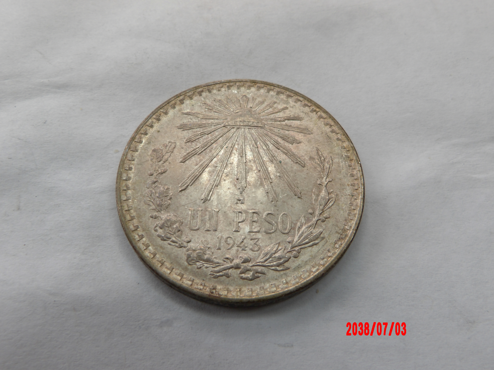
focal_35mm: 34
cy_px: 185
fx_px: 485
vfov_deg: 41.8
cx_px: 247
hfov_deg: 54.0
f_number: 4.5
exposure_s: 1/43
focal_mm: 6.2
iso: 100
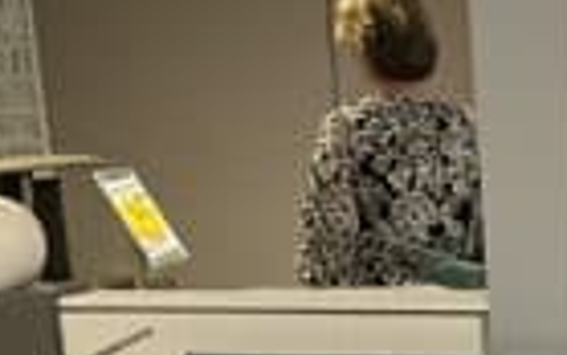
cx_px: 718
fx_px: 2195
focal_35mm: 142
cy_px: 939
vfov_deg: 8.3
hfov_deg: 14.2
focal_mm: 3
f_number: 1.8
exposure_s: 1/50
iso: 100
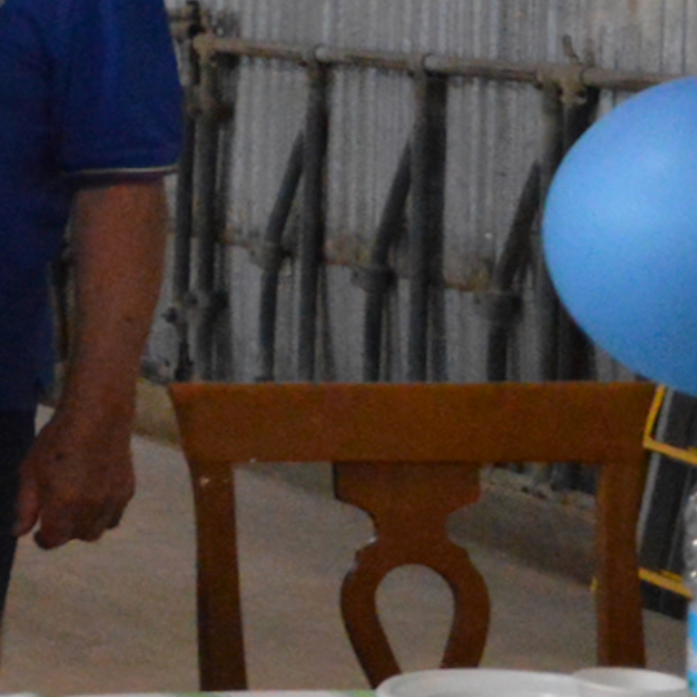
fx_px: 3053
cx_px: -1558
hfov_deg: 9.4
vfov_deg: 13.0
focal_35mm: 134
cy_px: 128
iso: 3200
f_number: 3.5
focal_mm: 16
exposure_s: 1/100
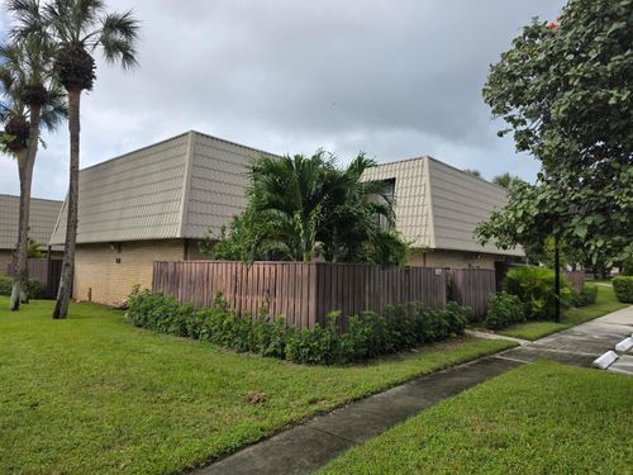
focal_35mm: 23
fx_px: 421
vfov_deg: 58.9
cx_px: 316
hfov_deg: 73.9
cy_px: 238
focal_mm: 6.3
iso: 80
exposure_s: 1/4889
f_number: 1.7
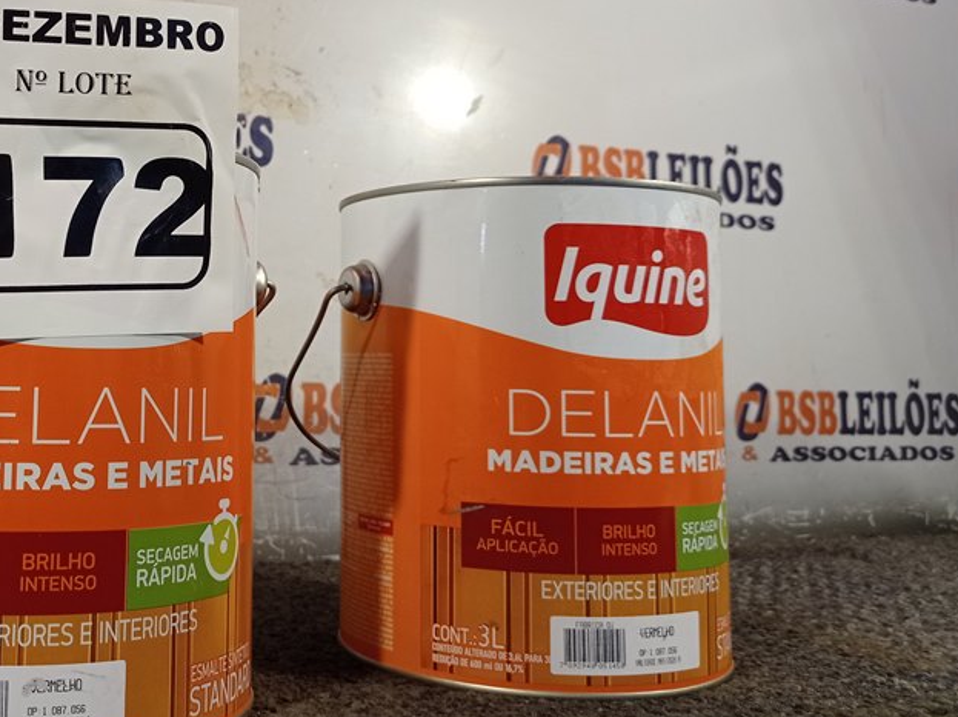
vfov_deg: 31.2
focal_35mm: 46
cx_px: 194
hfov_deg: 39.7
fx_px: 1272
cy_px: 240
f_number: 1.79
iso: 129
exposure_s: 1/120
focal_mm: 4.7
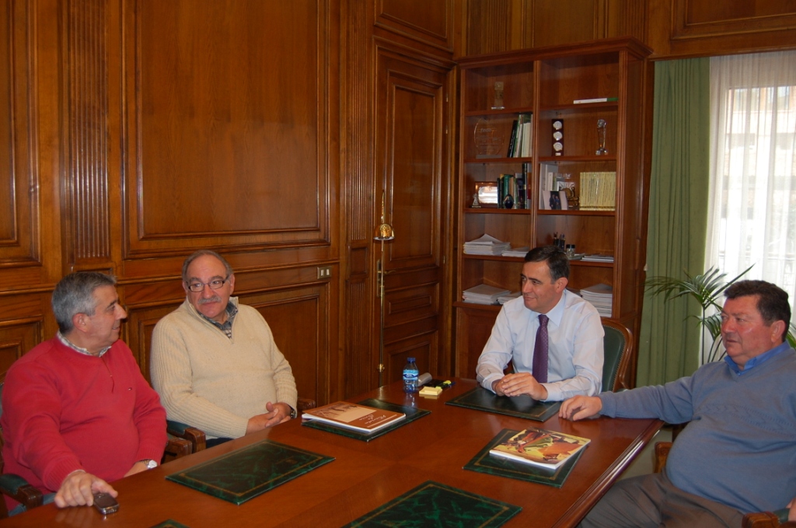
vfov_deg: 43.5
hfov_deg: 62.0
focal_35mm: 30
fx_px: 662
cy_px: 264
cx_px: 398
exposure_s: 1/60
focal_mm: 20
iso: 400
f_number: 3.8
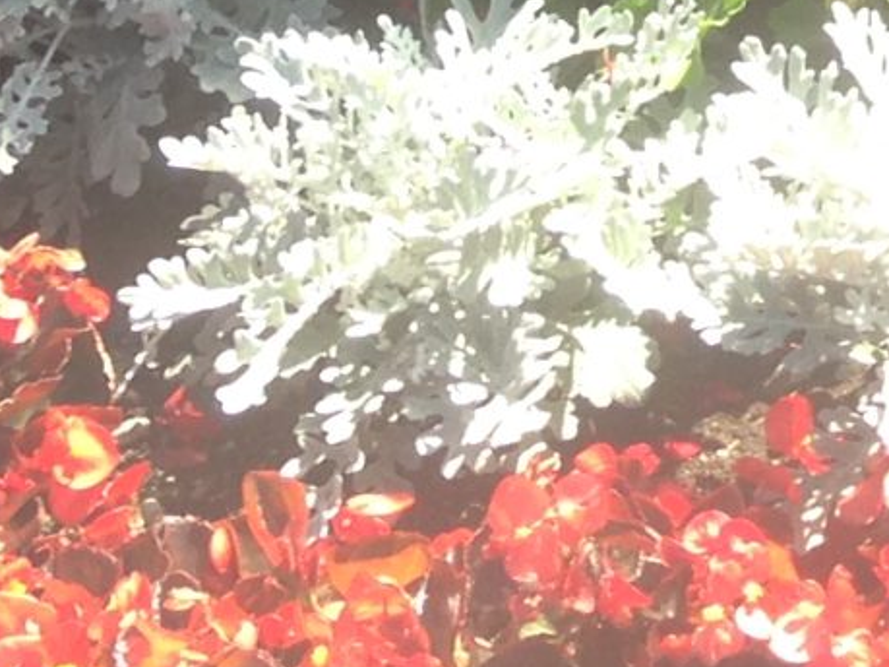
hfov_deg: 9.9
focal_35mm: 184
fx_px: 4724
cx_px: 1807
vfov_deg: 7.6
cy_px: -861
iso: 50
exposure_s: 1/245
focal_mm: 4.12
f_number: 2.4
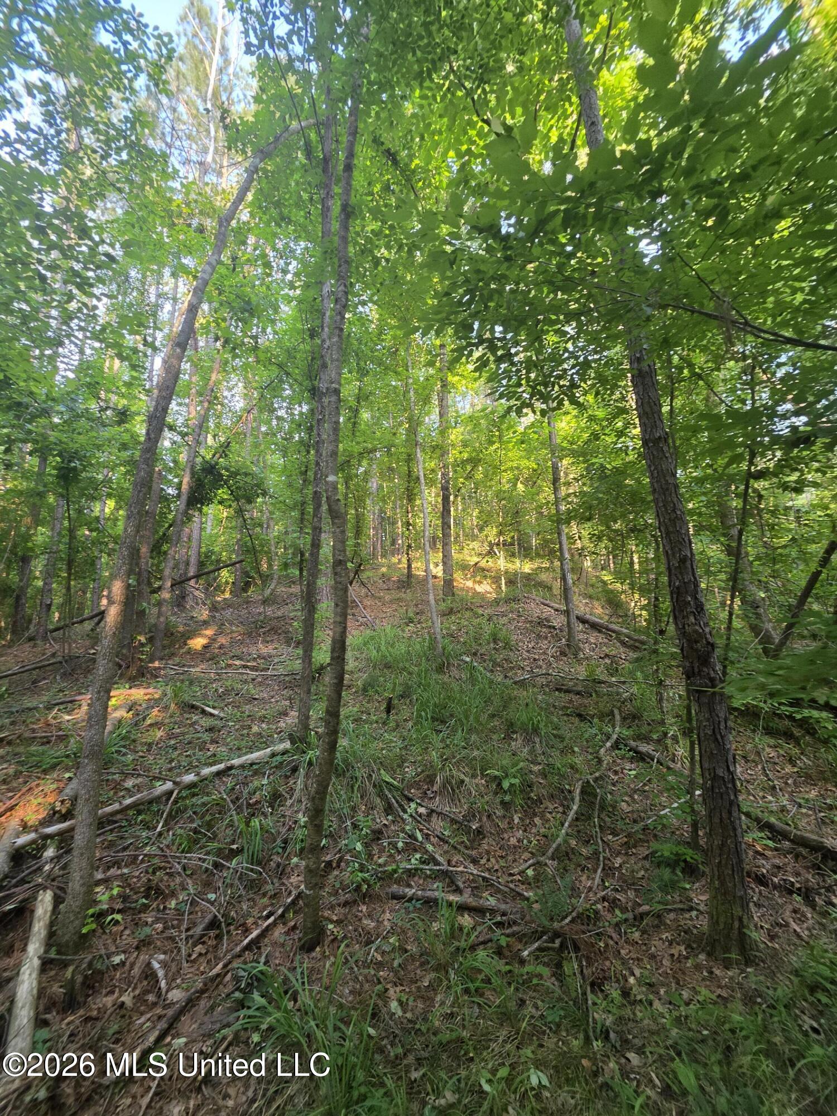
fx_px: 419
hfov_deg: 89.9
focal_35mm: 13
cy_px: 558
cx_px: 418
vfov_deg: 106.2
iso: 125
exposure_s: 1/120
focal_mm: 2.2
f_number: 1.9
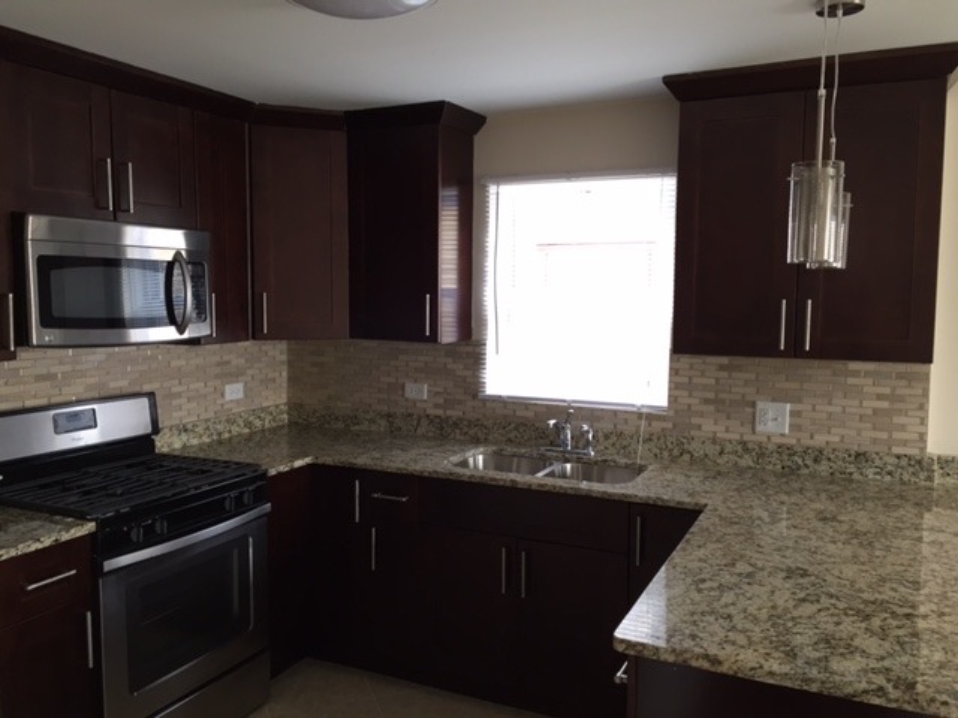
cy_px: 359
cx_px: 479
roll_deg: -0.6
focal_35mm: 29
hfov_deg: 61.7
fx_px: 803
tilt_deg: -6.1
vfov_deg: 48.2
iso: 64
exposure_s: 1/30
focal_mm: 4.15
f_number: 2.2
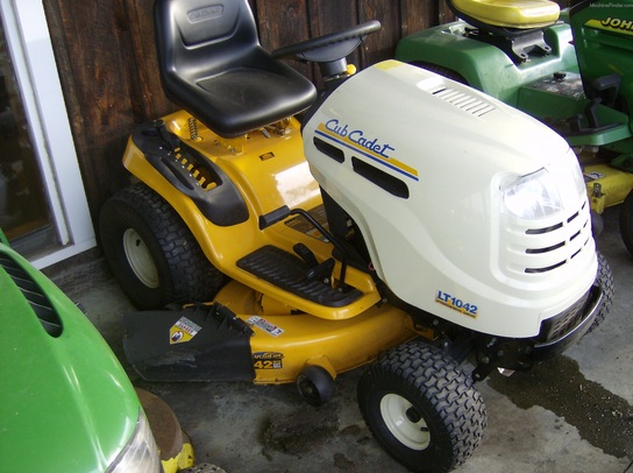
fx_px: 657
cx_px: 316
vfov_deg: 39.5
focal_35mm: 36
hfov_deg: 51.4
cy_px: 236
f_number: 2.8
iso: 100
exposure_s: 1/75.3
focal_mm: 6
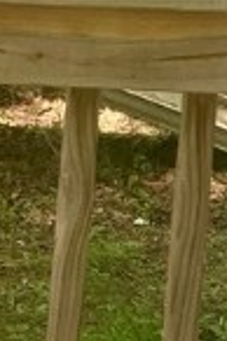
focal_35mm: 285
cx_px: 171
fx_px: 2702
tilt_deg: -5.8
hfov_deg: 4.8
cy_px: -392
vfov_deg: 6.9
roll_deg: -5.0
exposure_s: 1/105
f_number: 2.4
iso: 16
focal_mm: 6
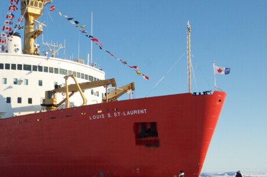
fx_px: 489
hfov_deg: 29.7
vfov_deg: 20.6
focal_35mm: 66
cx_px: 44
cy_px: 105
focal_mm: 23
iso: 200
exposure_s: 1/400
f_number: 7.1
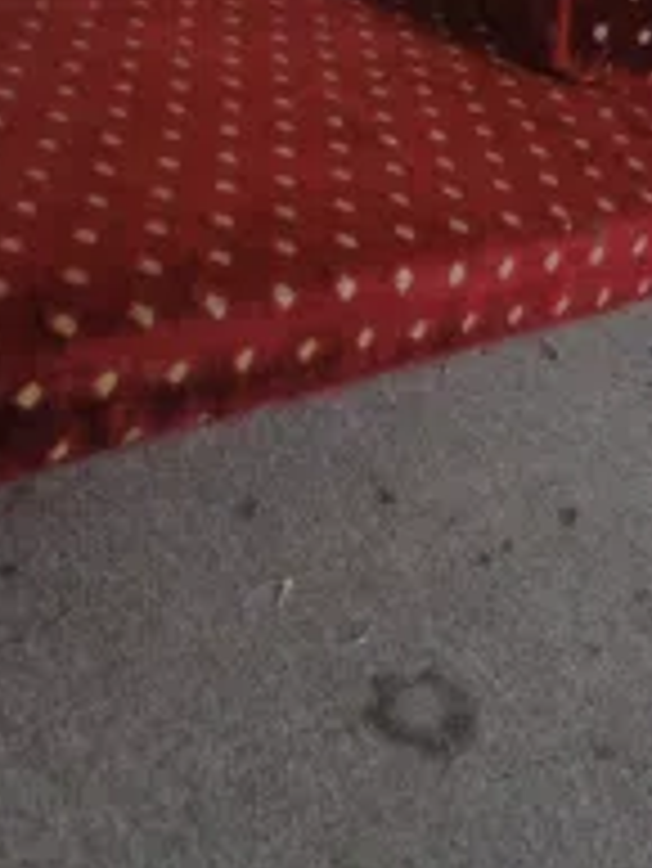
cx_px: 405
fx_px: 1405
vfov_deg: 31.4
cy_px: -22
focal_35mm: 56
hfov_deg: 26.1
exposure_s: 1/100
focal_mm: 5.3
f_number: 1.8
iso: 400
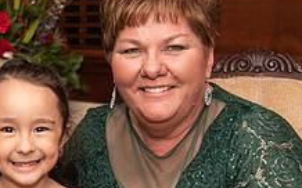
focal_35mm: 103
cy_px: 140
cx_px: 8
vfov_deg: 12.7
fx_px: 847
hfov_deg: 19.7
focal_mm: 38
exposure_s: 1/200
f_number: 4
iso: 800
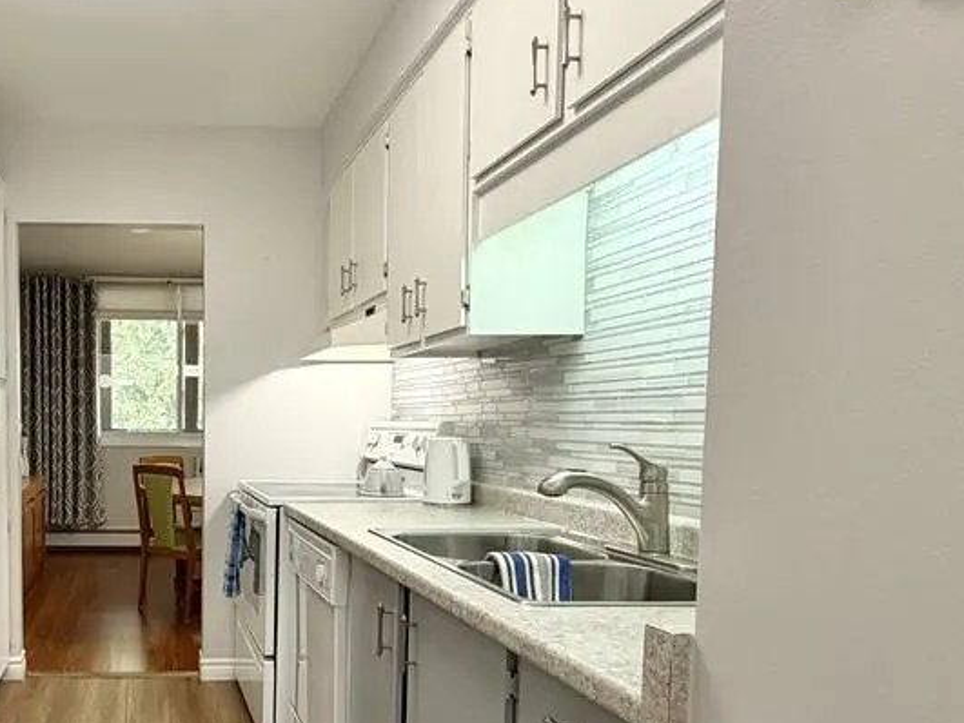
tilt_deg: -4.0
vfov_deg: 50.6
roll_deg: -0.4
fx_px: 752
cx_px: 167
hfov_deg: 59.2
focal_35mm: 27
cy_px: 472
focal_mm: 2.22
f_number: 2.2
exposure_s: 1/60
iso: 160
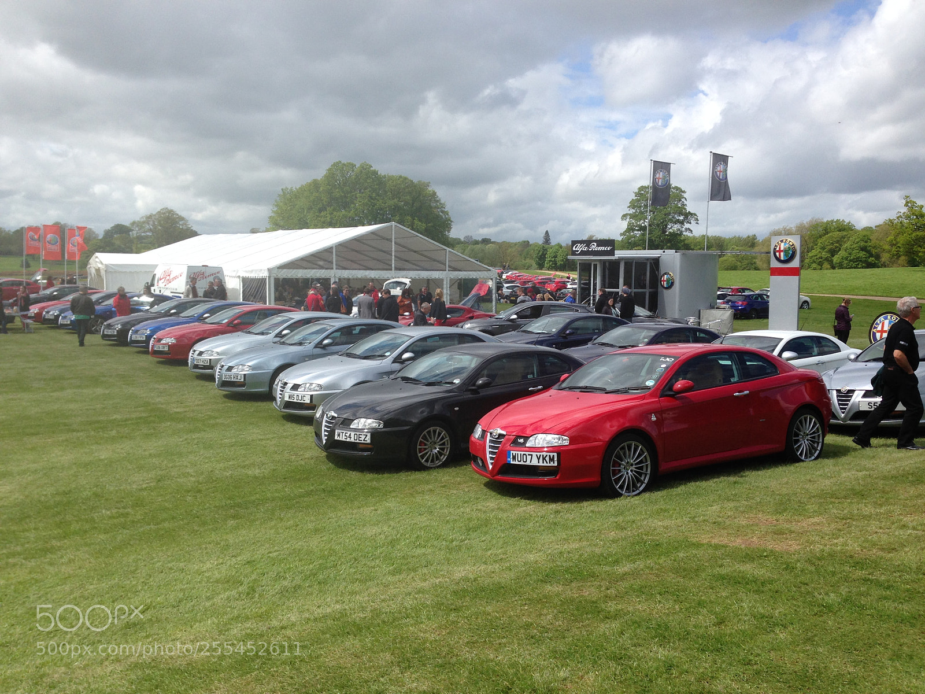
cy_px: 347
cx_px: 462
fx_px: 882
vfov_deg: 42.9
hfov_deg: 55.4
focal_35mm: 33
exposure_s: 1/1642
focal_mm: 4.12
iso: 50
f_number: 2.4
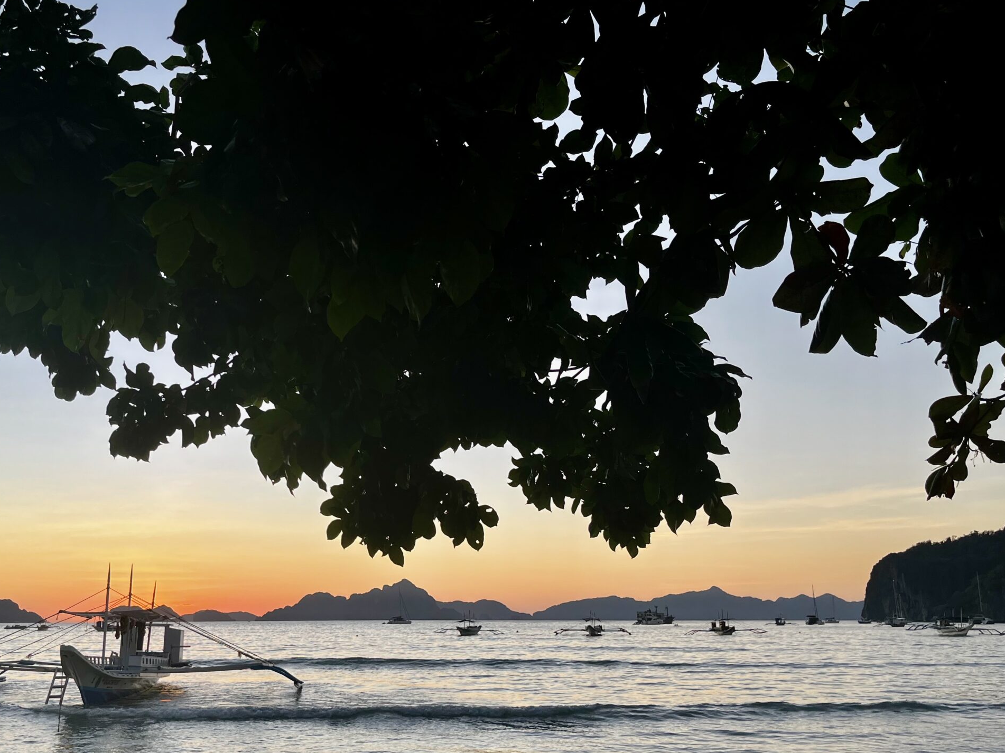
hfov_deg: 52.1
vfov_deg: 40.5
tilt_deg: +8.7
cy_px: 449
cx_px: 381
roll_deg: -0.5
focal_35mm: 35
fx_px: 1016
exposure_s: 1/563
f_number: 1.6
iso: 50
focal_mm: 5.1
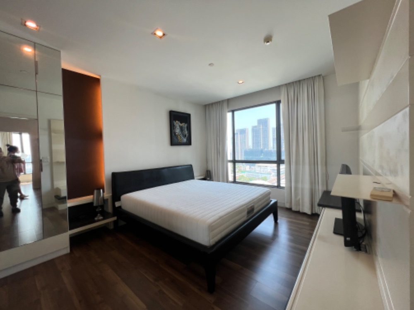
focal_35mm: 13
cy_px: 155
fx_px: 155
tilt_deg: -0.9
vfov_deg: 89.9
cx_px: 207
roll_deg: +1.9
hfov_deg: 106.2
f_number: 1.8
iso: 32
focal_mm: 1.57
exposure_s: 1/153
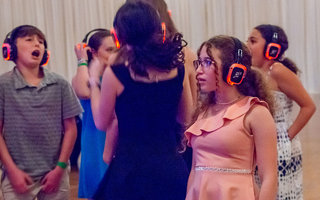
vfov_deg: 14.4
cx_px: 244
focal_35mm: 91
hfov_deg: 22.6
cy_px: 112
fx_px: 794
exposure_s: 1/60
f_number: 4
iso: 5000
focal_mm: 52
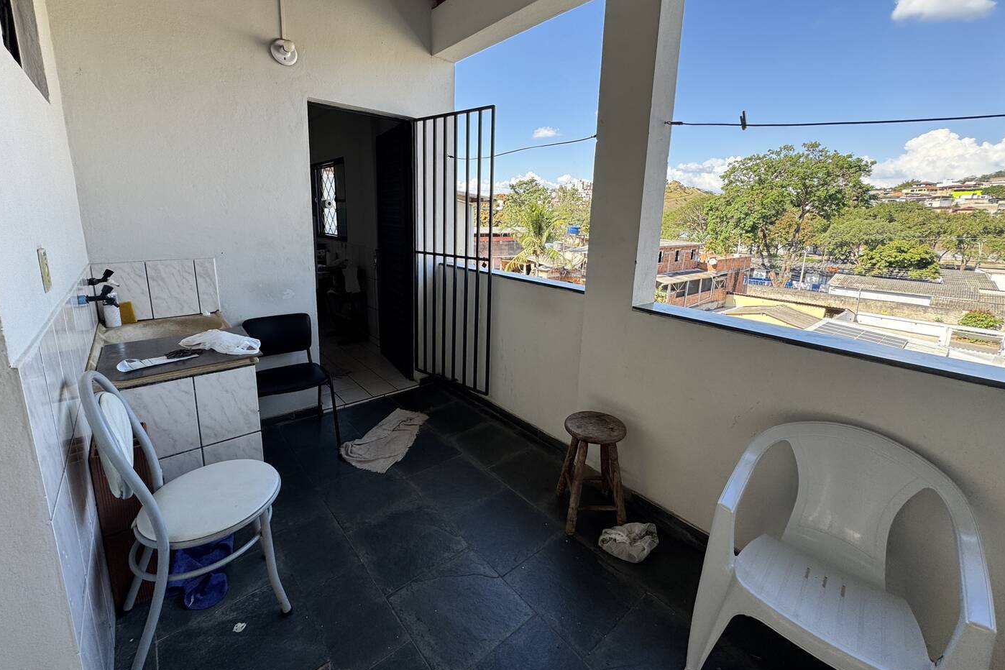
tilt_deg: -10.0
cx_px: 491
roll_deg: +1.9
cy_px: 296
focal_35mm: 15
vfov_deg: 77.0
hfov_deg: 100.4
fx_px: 419
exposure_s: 1/256
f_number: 2.2
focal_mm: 2.22
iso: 40
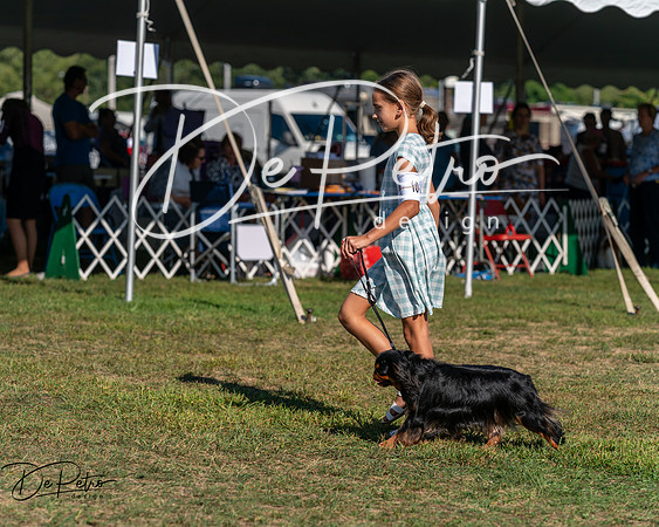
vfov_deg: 12.3
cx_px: 330
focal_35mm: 125
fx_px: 2437
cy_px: 264
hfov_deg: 15.4
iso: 100
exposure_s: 1/1250
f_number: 4.5
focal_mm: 111
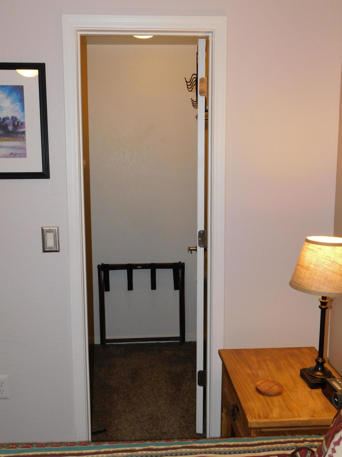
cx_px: 171
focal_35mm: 36
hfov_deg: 39.7
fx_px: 474
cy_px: 228
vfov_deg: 51.4
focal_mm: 6.3
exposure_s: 1/30
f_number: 3.5
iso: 200
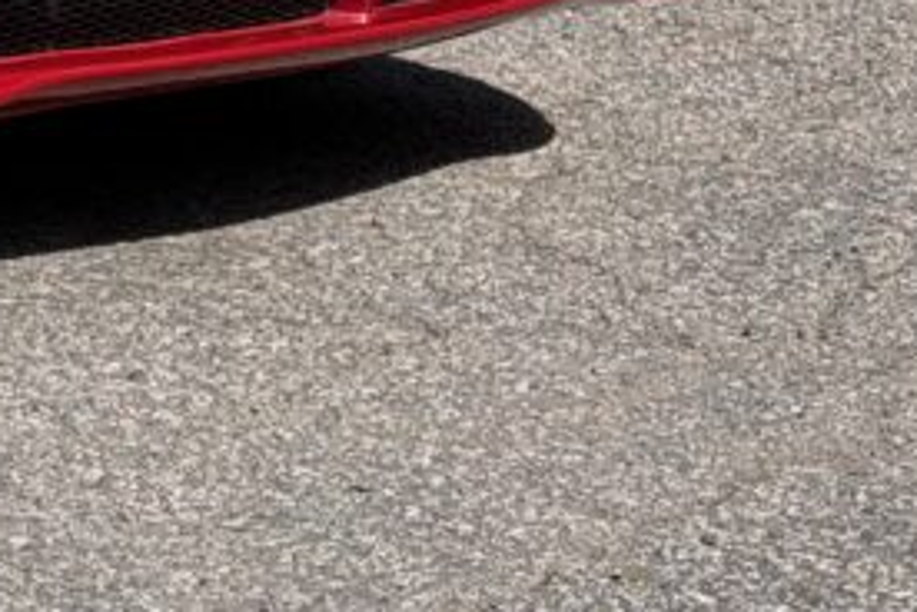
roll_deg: +0.6
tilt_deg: -4.1
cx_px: -575
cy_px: -289
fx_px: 4712
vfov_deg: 7.3
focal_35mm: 185
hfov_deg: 10.6
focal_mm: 6.76
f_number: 1.78
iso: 64
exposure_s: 1/6024
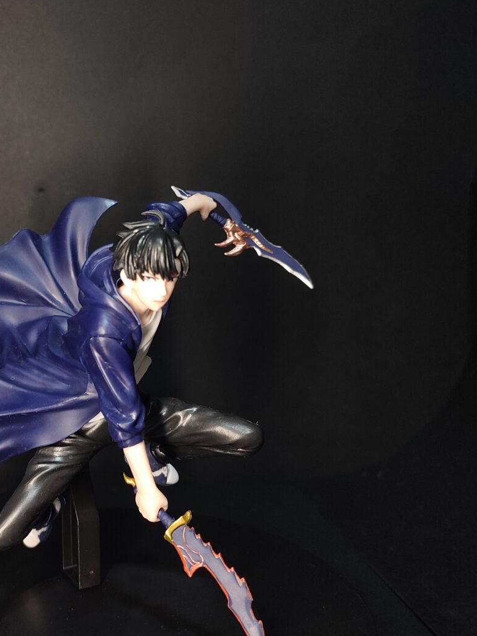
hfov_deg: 37.8
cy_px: 336
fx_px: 680
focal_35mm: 37
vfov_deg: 50.1
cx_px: 125
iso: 820
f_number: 1.9
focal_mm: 6.04
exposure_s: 1/20
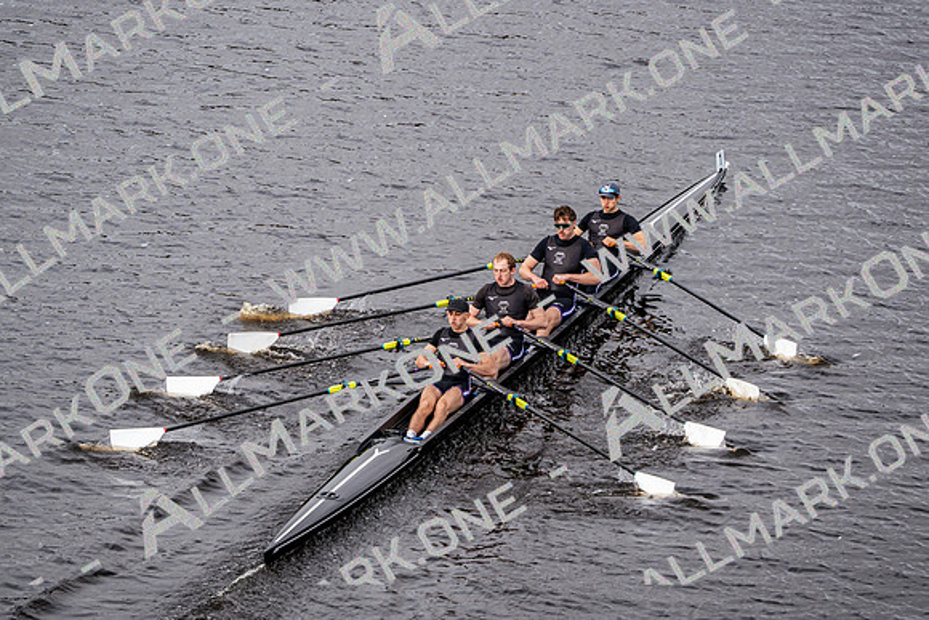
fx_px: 5678
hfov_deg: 9.4
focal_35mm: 220
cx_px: 464
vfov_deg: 6.2
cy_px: 310
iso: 250
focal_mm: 147
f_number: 2.8
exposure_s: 1/2000
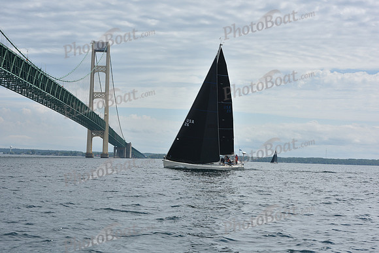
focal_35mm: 70
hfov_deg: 28.8
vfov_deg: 19.5
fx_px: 737
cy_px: 126
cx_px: 190
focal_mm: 70
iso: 250
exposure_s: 1/800
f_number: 11
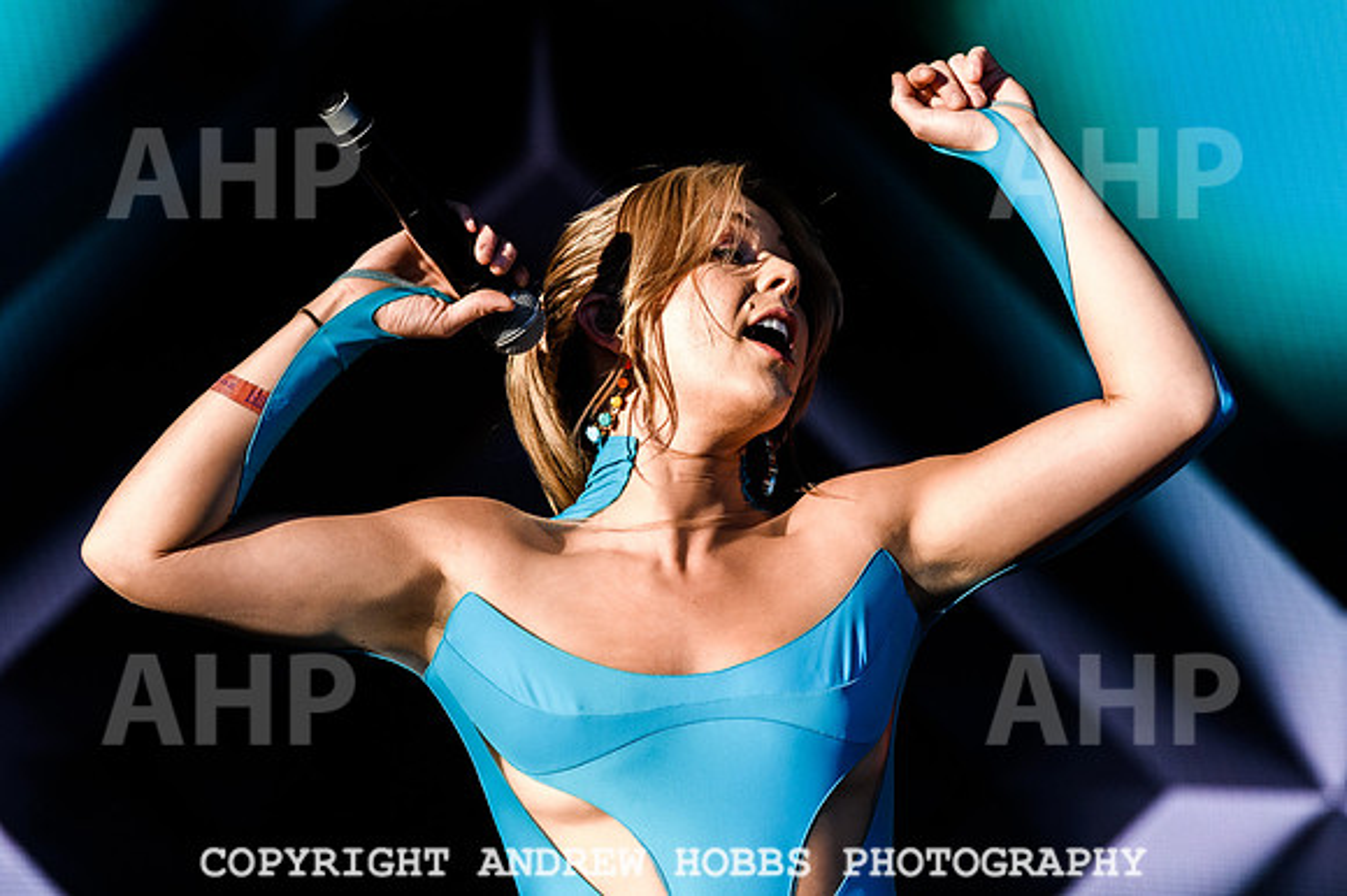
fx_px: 10067
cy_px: 293
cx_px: 631
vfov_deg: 5.1
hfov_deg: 7.7
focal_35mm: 269
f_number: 5
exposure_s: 1/2500
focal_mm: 200
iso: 1000
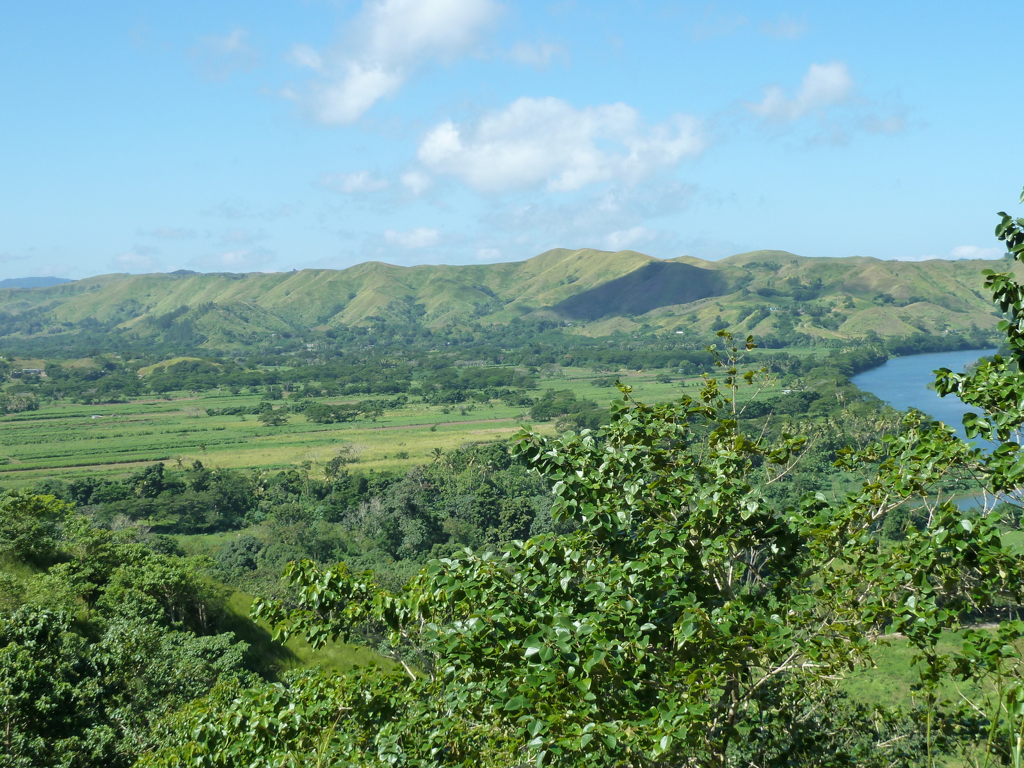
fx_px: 1538
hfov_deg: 36.8
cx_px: 512
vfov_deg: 28.0
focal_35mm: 52
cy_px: 384
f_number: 3.8
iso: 125
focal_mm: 8.5
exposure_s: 1/400
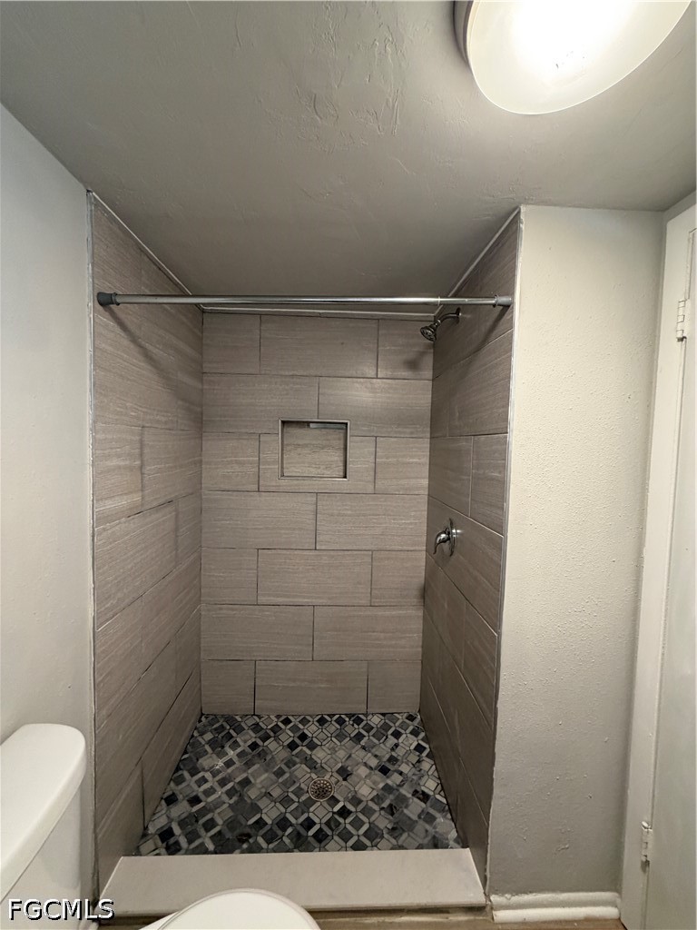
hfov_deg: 85.7
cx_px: 348
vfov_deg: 102.1
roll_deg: -2.1
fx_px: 376
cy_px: 465
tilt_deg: -2.7
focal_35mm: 14
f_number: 2.2
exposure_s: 1/60
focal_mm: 2.22
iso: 320
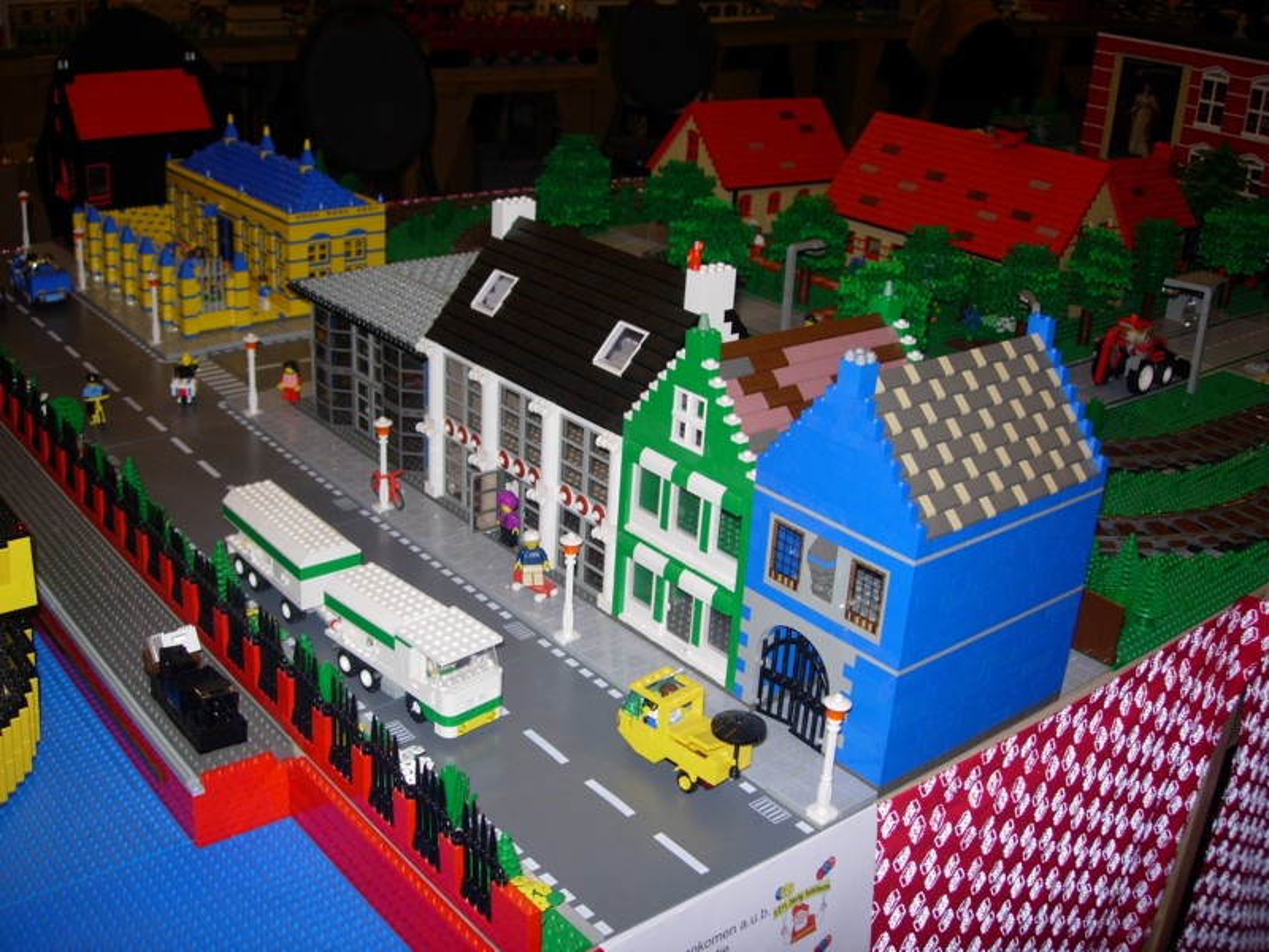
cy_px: 476
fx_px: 1393
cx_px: 634
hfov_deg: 49.0
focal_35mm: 38
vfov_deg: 37.7
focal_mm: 7.8
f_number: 2.8
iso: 79
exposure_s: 1/64
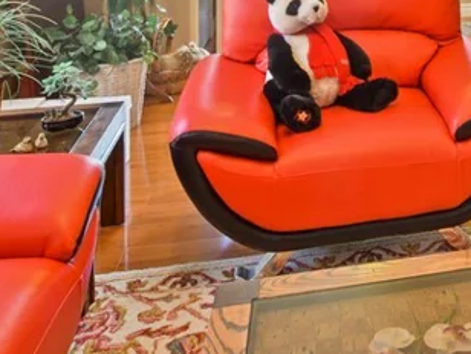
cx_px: 492
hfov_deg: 35.1
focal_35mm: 48
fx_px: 653
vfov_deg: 25.6
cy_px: -117
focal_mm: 10
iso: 400
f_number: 8
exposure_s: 1/2
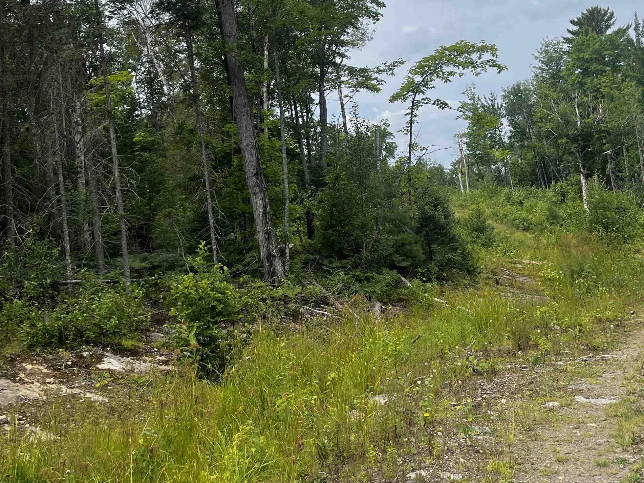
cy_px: 96
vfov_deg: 33.3
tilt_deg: +7.9
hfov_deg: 44.7
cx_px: 276
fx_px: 781
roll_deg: +6.8
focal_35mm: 42
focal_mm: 5.1
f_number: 1.6
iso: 50
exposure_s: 1/3135
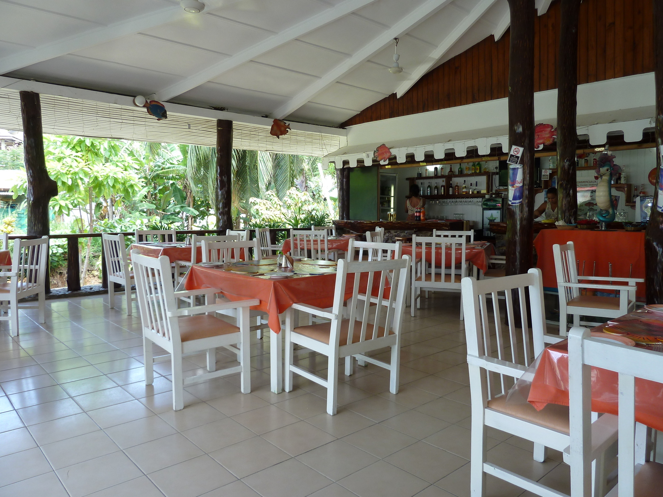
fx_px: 479
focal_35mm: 25
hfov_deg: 69.4
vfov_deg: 54.9
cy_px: 248
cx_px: 332
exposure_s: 1/40
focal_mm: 4.1
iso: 80
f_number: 3.3
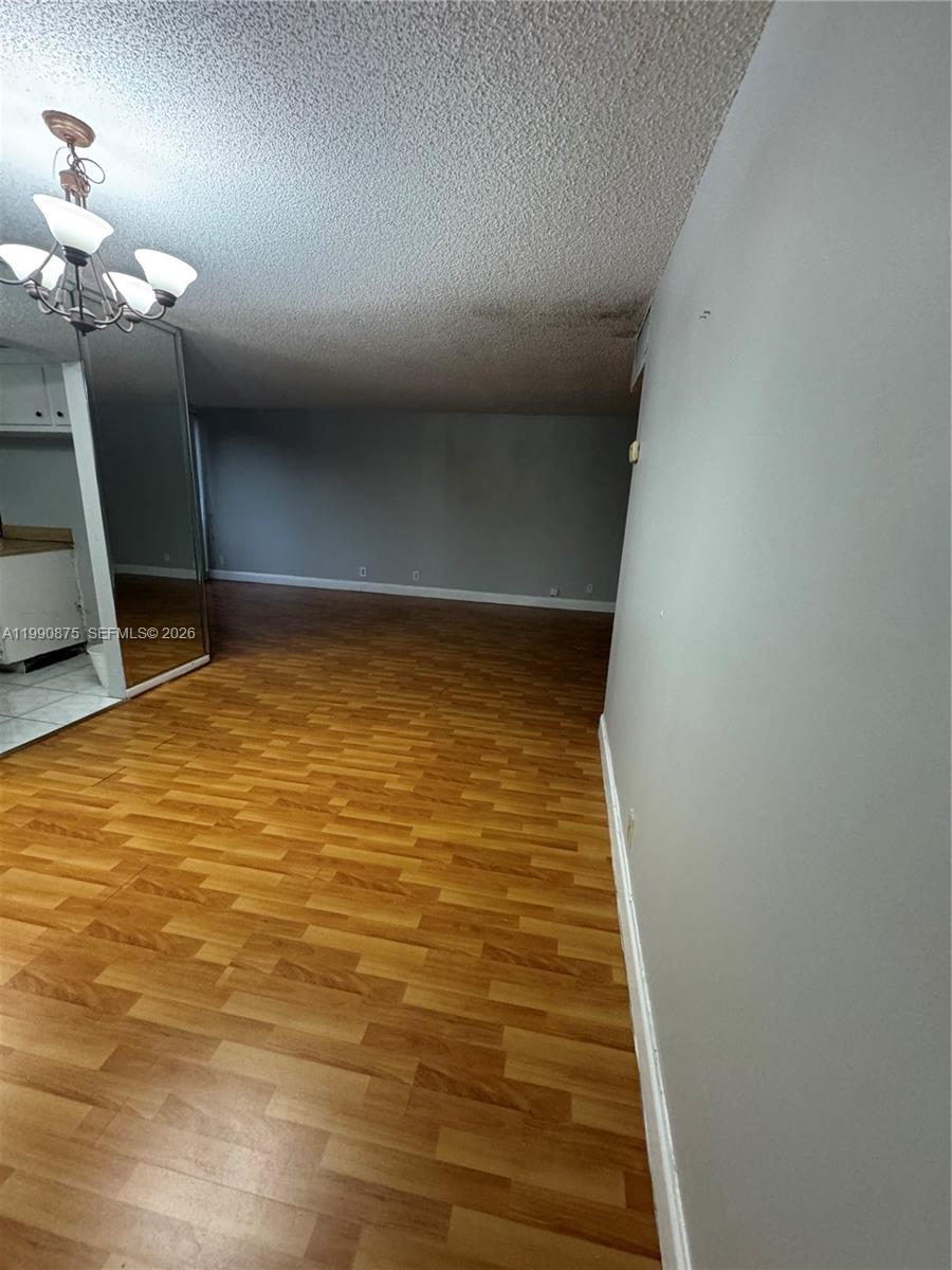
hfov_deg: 85.7
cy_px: 635
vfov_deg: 102.1
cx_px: 476
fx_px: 513
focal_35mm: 14
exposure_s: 1/60
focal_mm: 2.22
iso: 500
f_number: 2.2
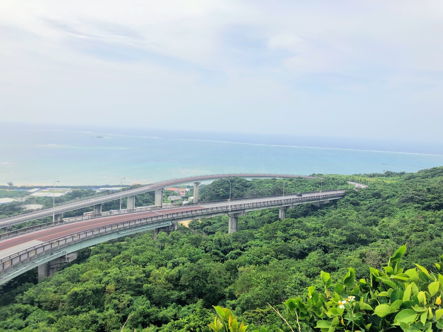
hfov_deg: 63.4
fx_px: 358
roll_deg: -2.8
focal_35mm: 28
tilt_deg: -6.2
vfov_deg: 49.7
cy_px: 166
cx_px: 222
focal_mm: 4
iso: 20
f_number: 1.8
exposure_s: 1/1799
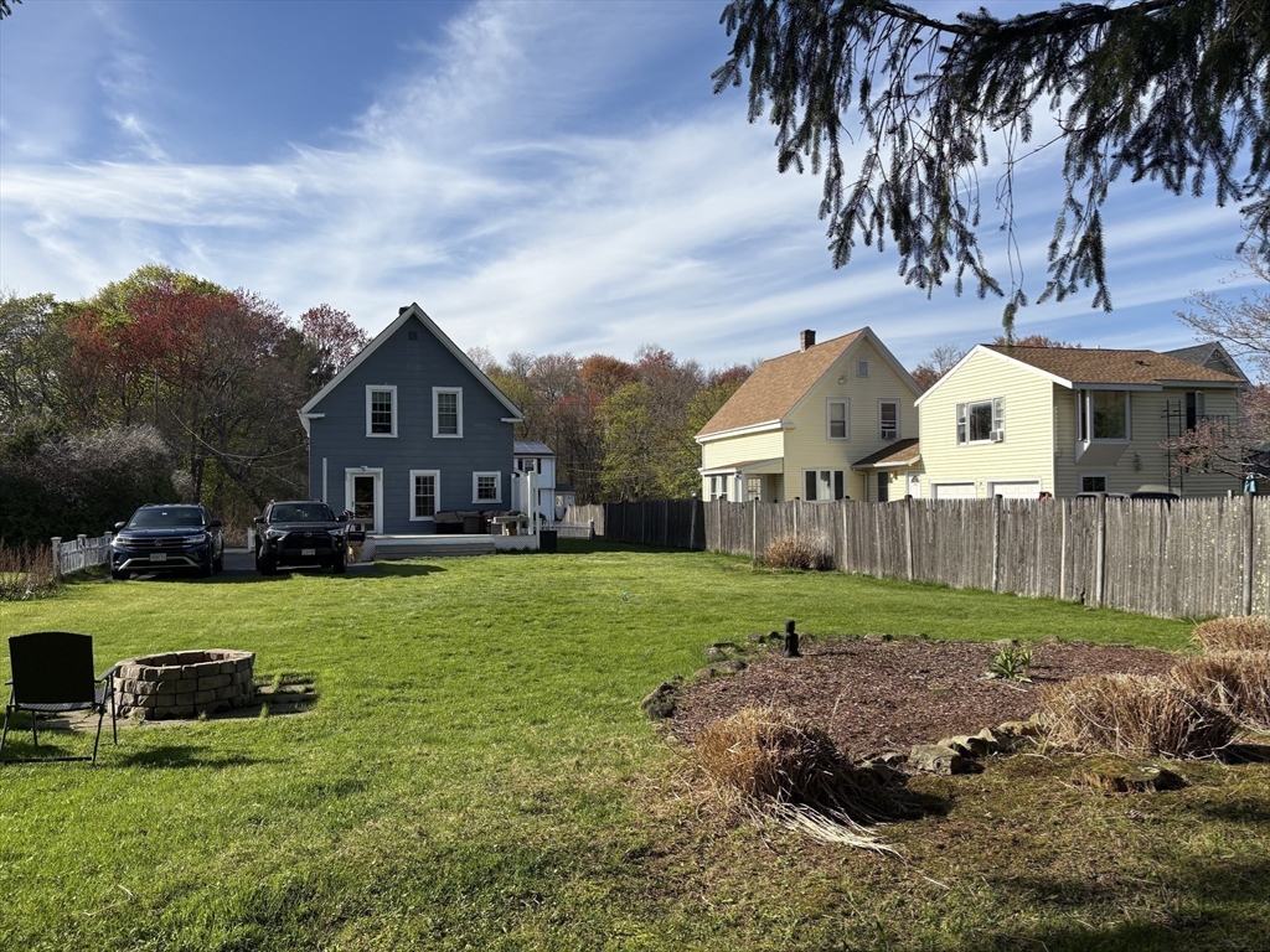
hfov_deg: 67.3
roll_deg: +0.9
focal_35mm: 26
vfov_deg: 53.1
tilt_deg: +0.6
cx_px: 635
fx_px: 954
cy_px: 476
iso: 50
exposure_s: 1/4065
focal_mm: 5.96
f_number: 1.6
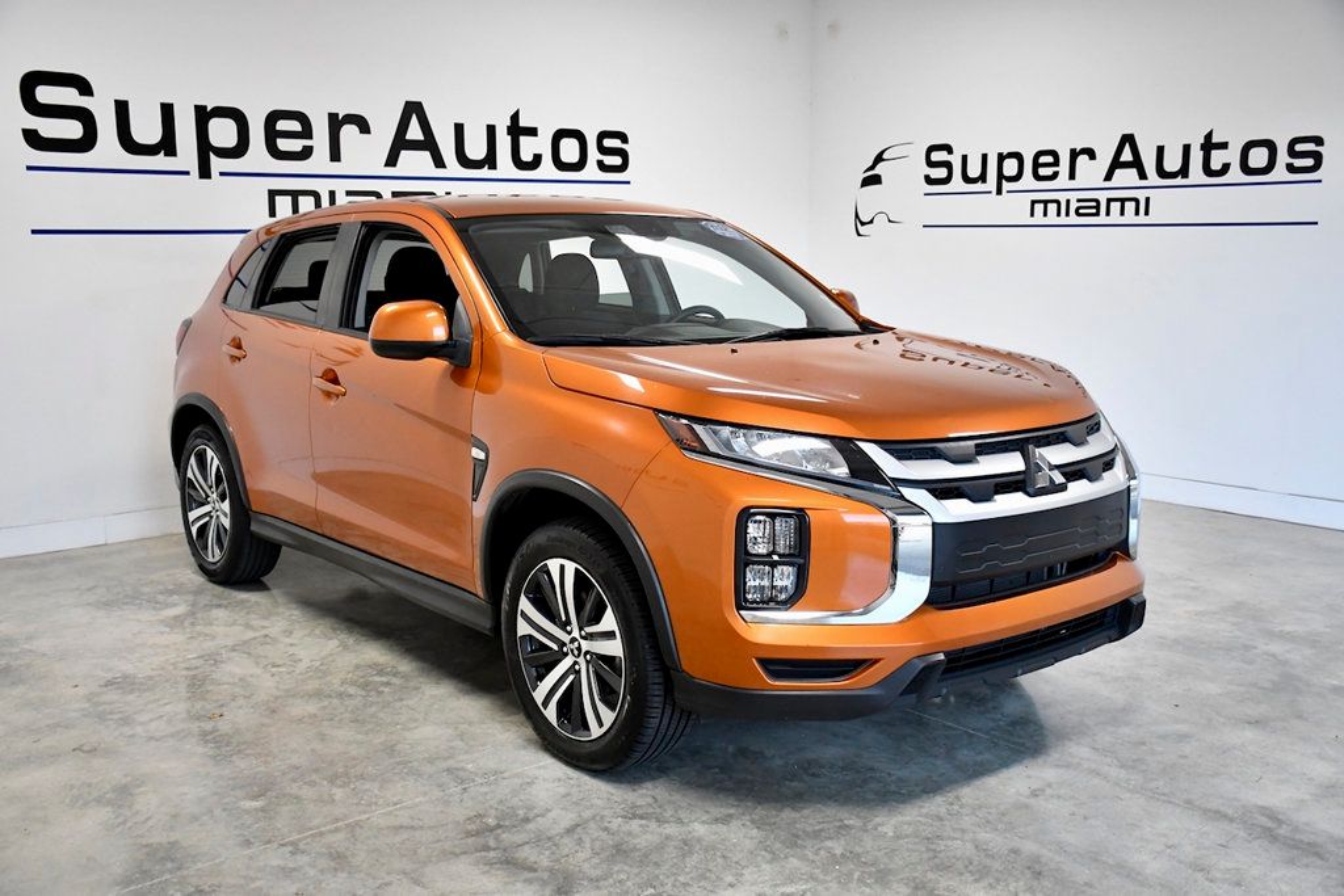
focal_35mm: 36
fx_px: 1344
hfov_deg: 53.1
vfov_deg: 36.9
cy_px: 448
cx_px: 672
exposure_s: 1/800
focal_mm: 24
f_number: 3.8
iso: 2500
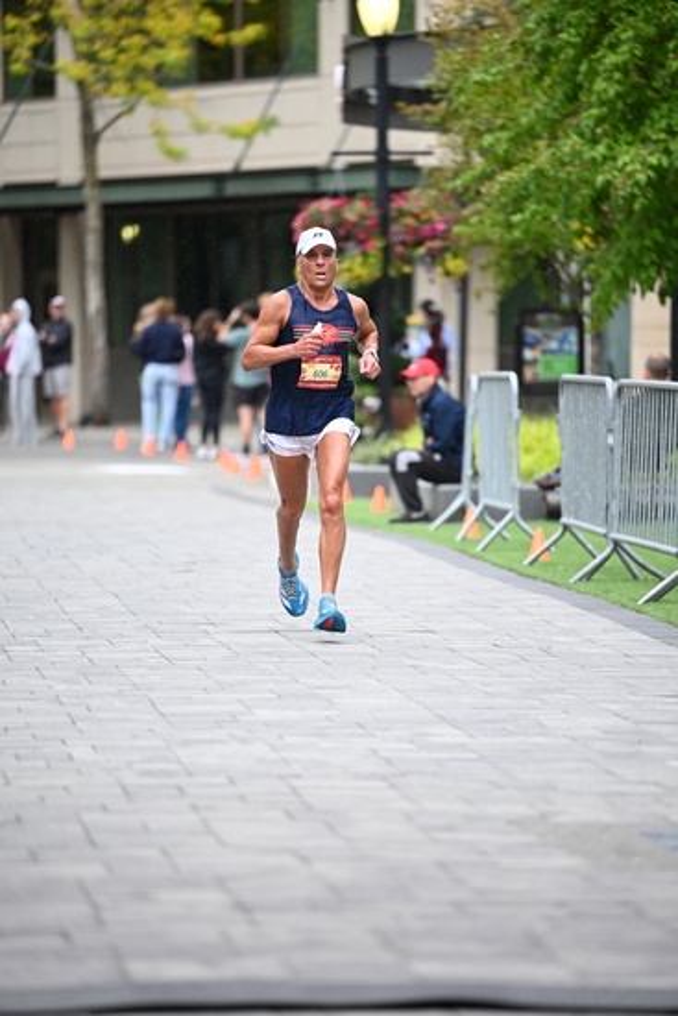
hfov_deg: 6.9
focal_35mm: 200
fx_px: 5646
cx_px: 339
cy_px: 508
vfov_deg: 10.3
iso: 1250
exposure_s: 1/1600
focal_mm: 200
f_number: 2.8
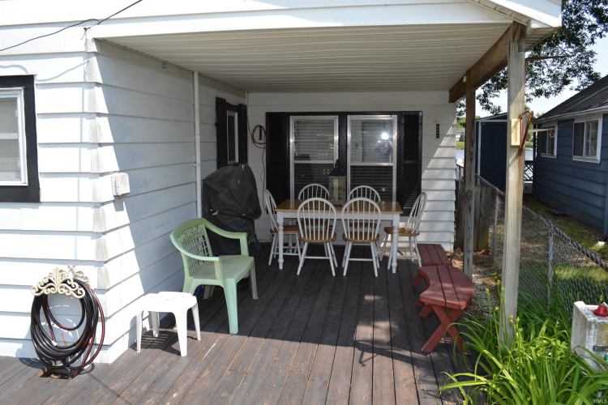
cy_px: 202
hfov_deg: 61.9
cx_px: 304
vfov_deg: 43.6
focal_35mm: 30
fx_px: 507
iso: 100
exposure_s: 1/200
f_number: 7.1
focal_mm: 20
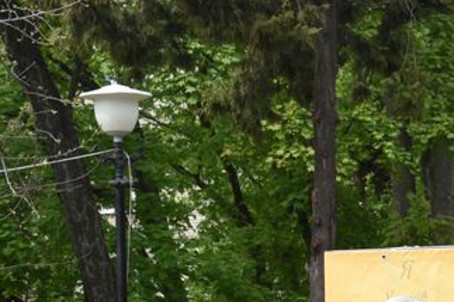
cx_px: 451
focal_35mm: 208
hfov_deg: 9.8
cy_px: 550
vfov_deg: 6.4
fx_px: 2622
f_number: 9
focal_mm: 48
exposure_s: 1/400
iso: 640
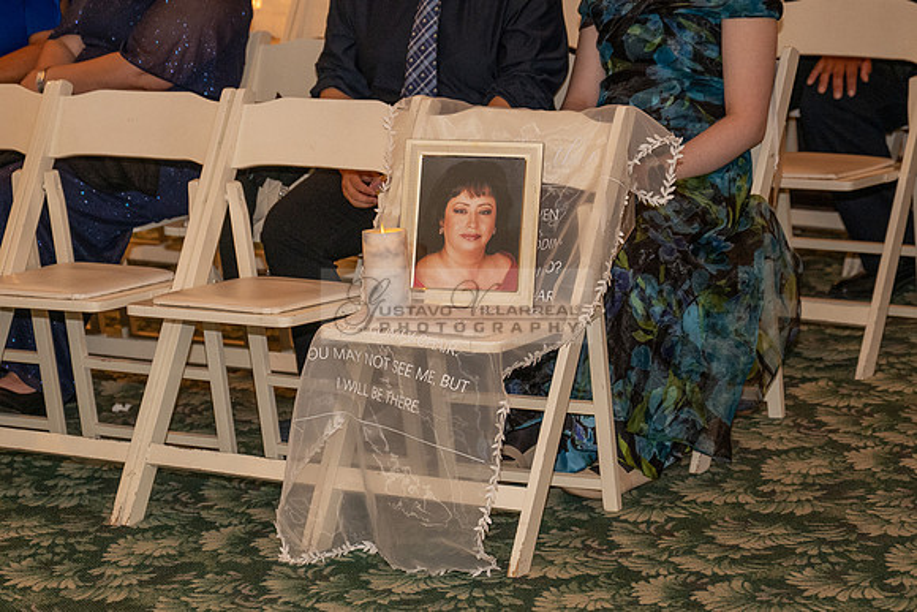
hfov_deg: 16.4
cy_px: 367
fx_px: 3191
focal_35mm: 125
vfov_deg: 11.0
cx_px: 423
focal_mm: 70
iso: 1600
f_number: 3.2
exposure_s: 1/125
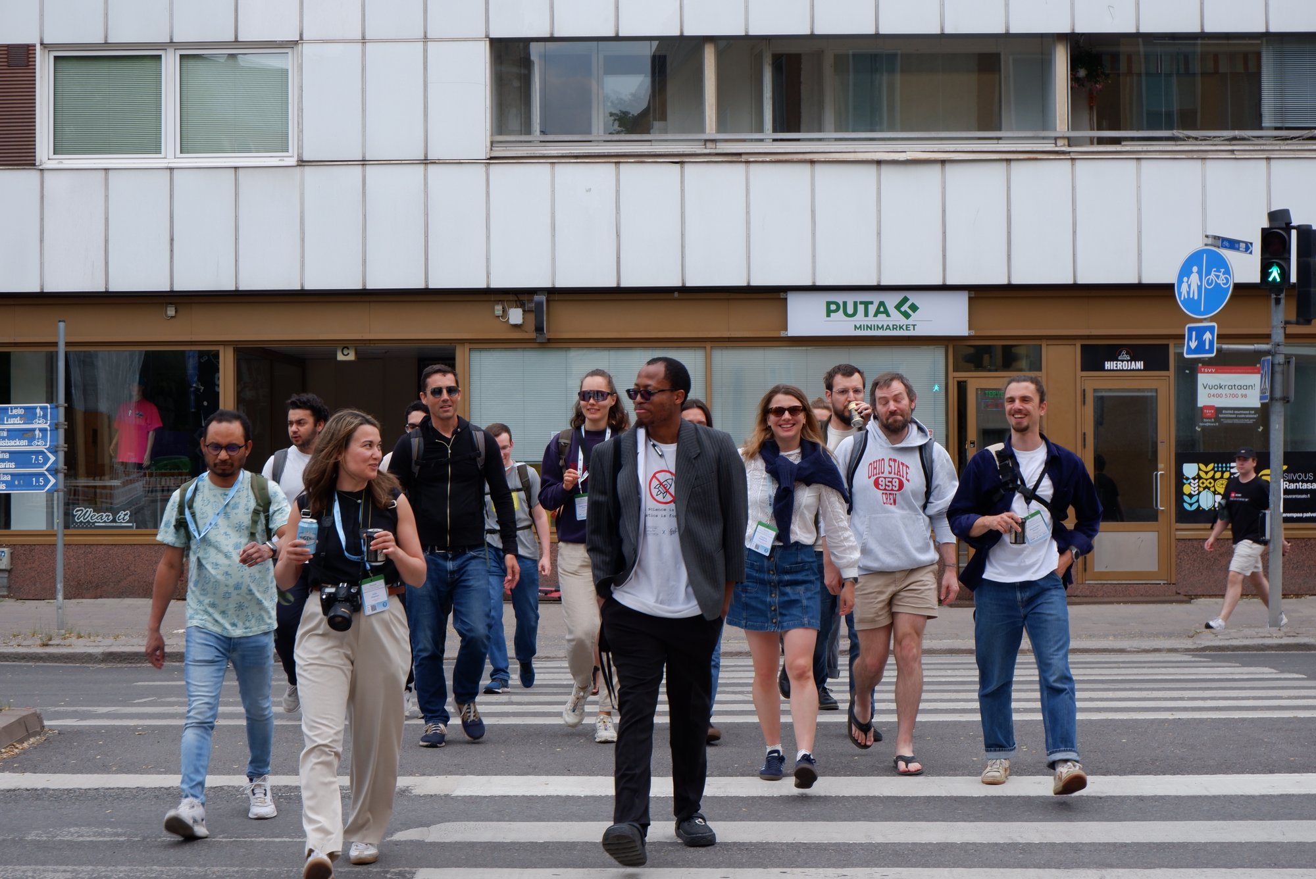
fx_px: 2414
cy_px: 440
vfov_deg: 20.6
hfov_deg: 30.5
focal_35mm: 66
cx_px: 658
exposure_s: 1/125
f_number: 10
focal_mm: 44.5
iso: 250
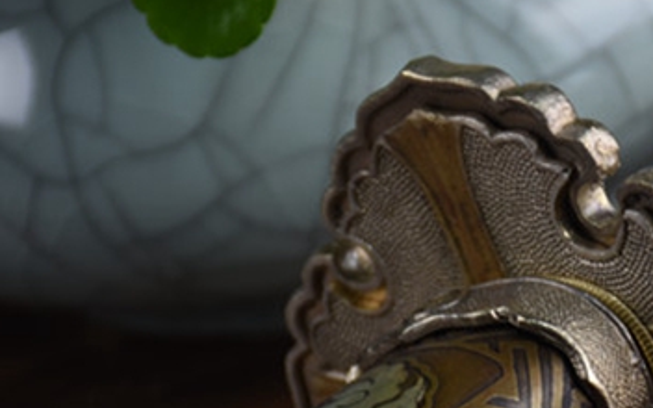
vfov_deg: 3.0
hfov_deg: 4.8
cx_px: 492
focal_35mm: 438
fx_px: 7795
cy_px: 343
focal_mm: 112
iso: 100
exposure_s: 1/25
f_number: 5.6
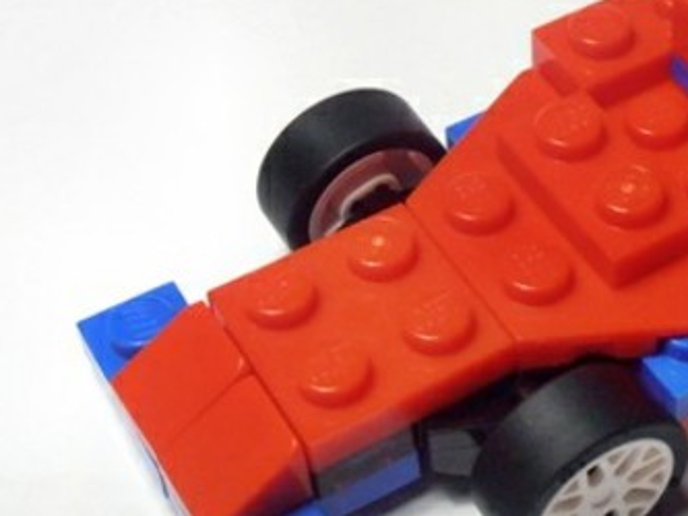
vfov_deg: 14.7
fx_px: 1988
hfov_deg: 19.3
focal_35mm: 100
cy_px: 125
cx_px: 624
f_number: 3.9
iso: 80
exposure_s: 1/60
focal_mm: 6.61
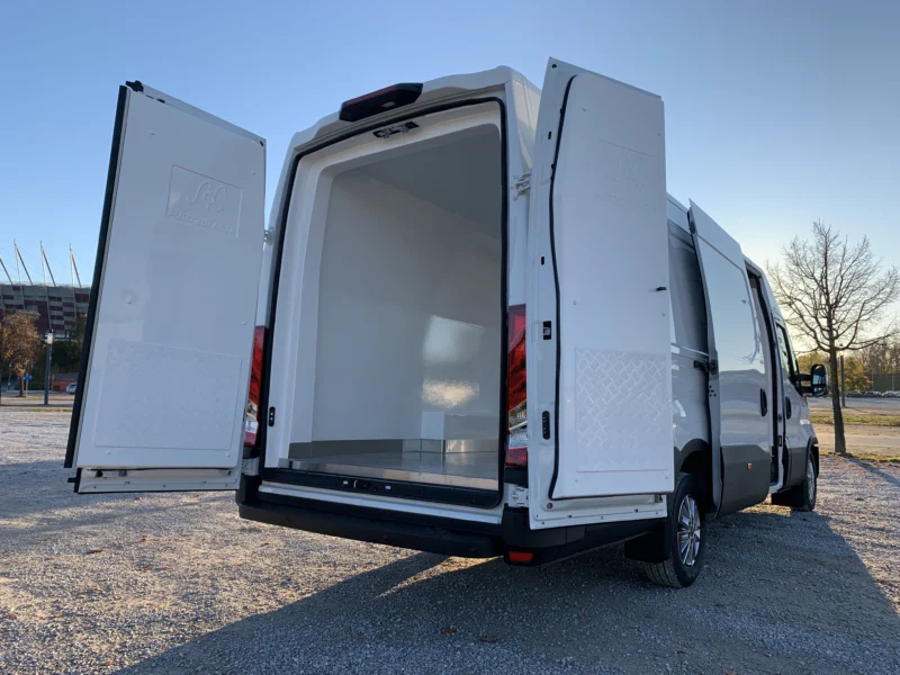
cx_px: 450
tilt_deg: +2.3
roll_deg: -0.4
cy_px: 338
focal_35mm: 26
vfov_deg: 53.1
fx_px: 676
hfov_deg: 67.3
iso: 25
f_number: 1.8
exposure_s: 1/789
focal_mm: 4.25
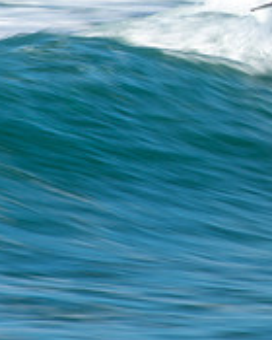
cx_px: 556
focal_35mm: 1863
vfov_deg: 1.0
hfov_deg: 0.8
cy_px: 5
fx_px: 18747
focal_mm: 400
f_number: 29
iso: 100
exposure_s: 1/20
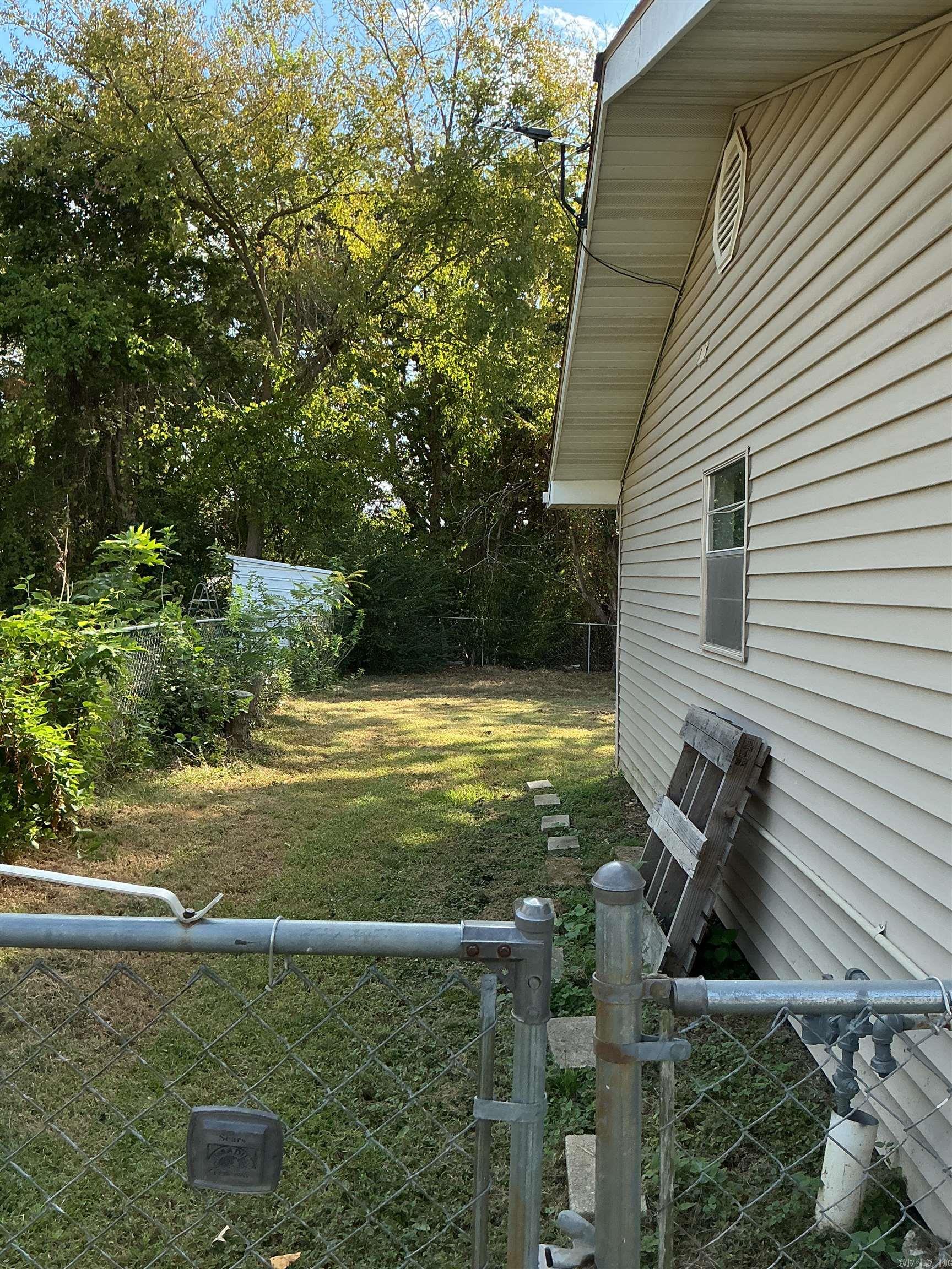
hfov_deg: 48.2
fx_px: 1063
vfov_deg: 61.7
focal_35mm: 29
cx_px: 476
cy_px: 634
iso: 25
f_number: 1.8
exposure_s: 1/1250
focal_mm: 3
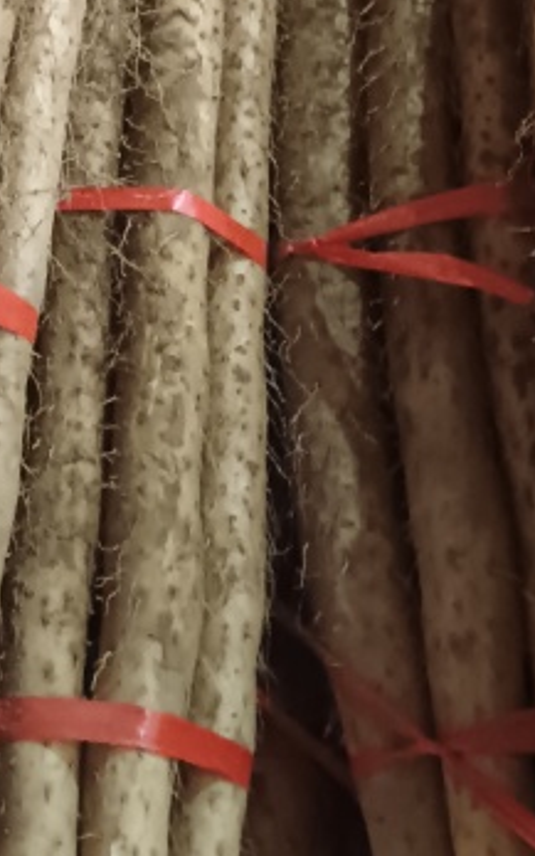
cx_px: 81
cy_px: 159
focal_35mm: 88
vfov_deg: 23.2
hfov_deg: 14.7
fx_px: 2052
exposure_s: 1/16.7
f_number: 1.9
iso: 6987
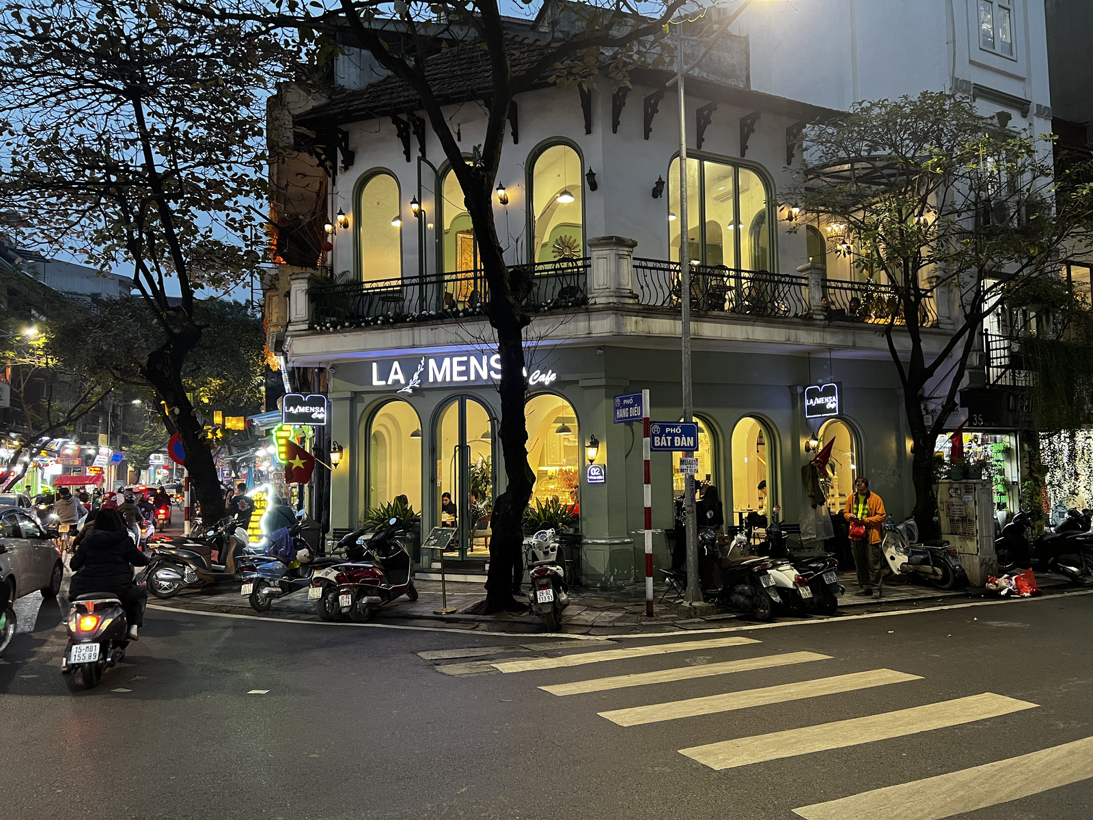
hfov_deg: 67.3
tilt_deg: +4.3
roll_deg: +0.9
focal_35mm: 26
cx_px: 546
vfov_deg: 53.1
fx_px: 821
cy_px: 410
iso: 250
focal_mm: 5.7
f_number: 1.5
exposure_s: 1/50
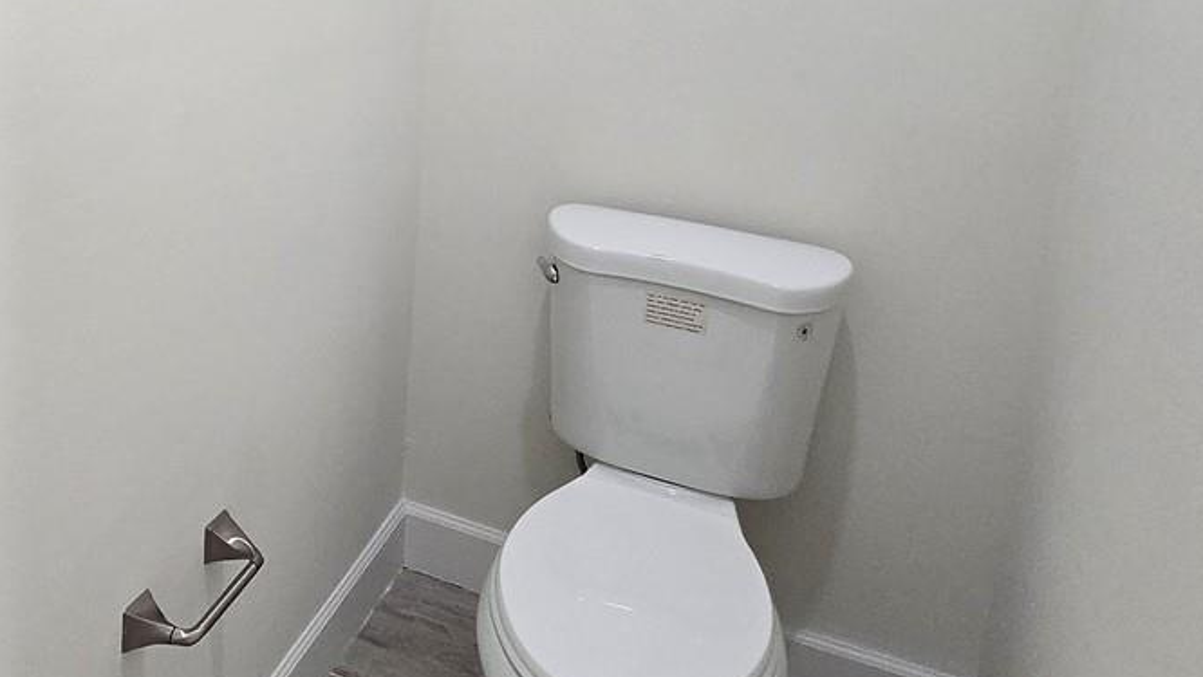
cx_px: 184
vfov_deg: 32.7
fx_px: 1085
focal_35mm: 34
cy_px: 54
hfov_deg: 52.8
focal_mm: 1.7
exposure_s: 1/60
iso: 100
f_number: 2.2
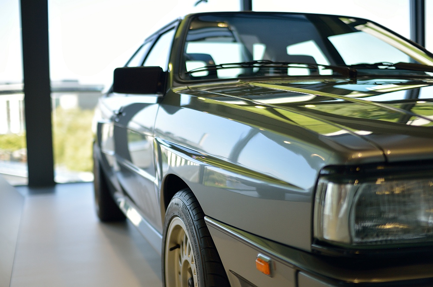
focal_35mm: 45
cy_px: 144
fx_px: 541
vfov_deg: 29.8
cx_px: 216
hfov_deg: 43.7
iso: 200
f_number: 1.6
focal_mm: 30
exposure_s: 1/1250
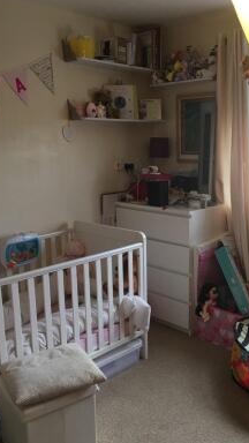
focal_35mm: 36
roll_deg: +0.9
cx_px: 154
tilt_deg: -12.7
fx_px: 423
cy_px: 242
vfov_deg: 55.2
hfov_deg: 32.7
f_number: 2.2
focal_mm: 4.15
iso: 32
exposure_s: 1/17
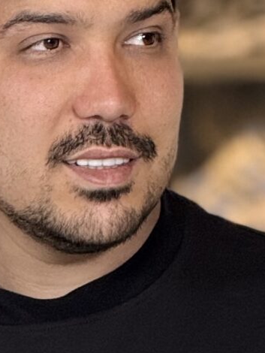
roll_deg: +1.2
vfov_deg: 3.0
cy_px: 673
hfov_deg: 2.3
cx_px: 101
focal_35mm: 653
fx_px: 6659
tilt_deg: -5.9
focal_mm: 15.66
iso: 250
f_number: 2.8
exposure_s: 1/100
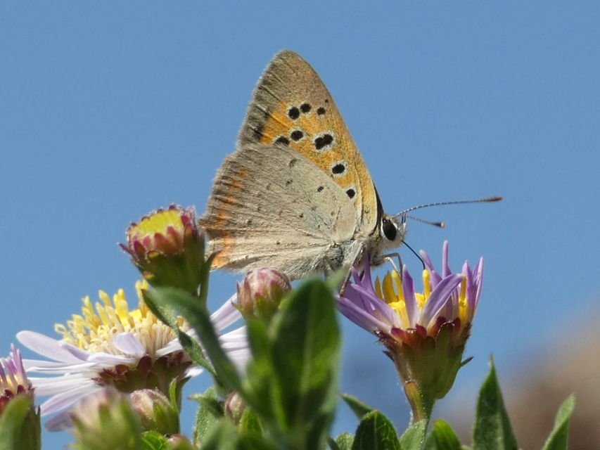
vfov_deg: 8.8
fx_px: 2930
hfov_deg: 11.7
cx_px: 300
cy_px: 225
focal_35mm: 169
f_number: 5.5
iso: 80
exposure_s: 1/160
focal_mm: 30.2
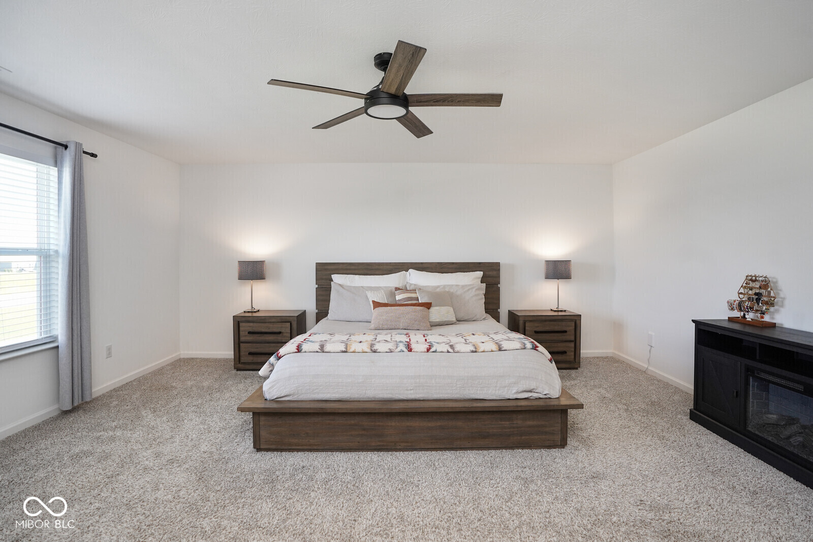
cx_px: 406
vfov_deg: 73.7
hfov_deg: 96.7
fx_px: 361
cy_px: 271
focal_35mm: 16
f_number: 4
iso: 1250
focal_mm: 16
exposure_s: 1/160
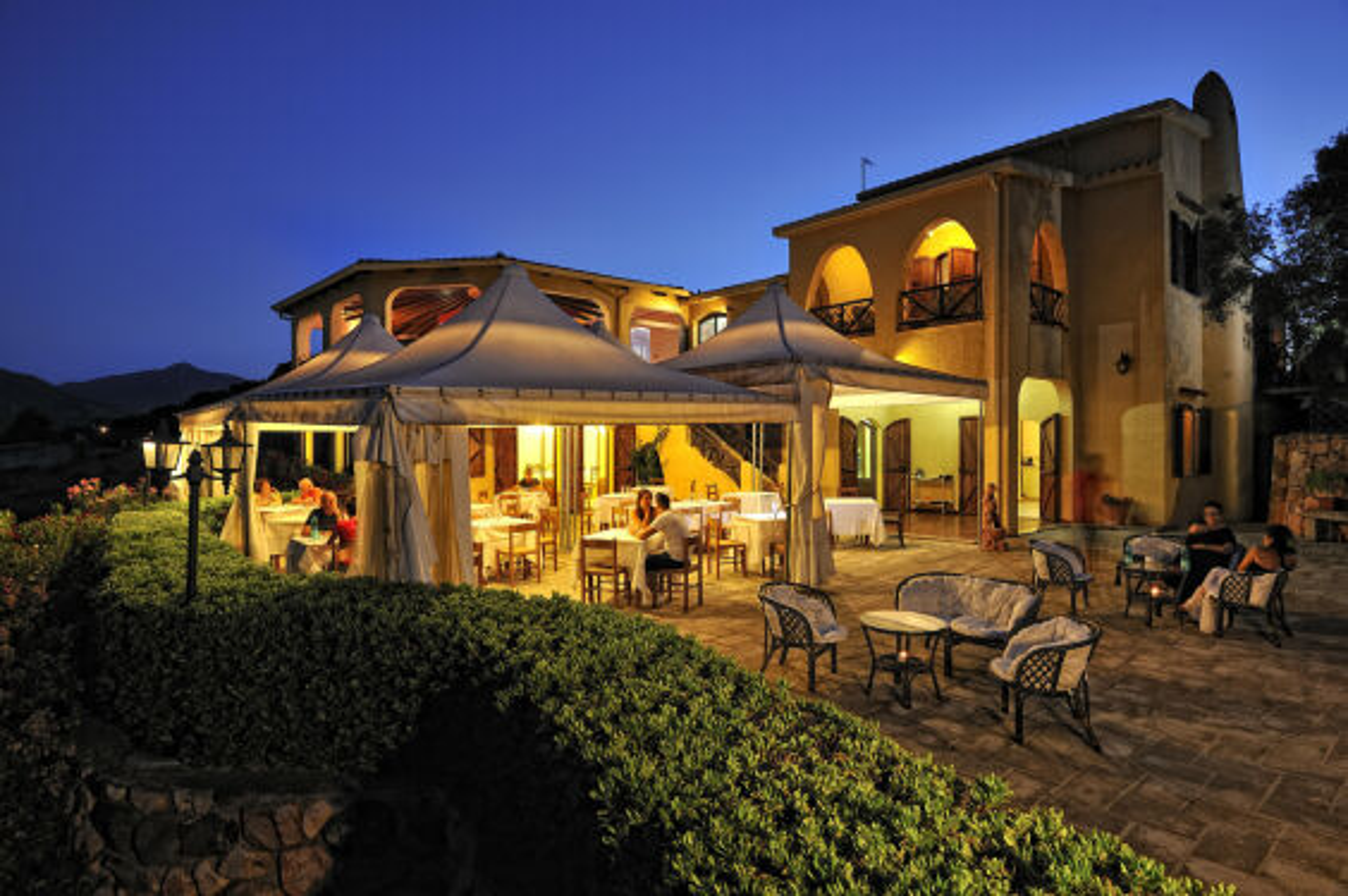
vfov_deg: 64.5
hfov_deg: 87.0
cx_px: 674
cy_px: 448
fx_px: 711
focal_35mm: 19
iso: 200
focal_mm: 19
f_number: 10
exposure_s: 6
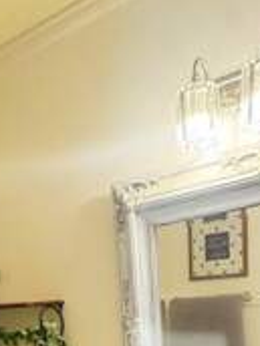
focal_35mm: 52
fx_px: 521
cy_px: 398
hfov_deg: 27.6
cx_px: 64
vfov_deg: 31.7
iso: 160
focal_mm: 2.22
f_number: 2.2
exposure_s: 1/60
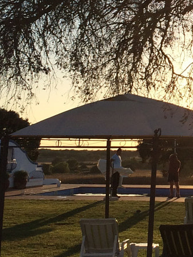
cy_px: 32
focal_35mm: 104
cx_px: 266
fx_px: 772
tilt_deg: +8.3
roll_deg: -0.8
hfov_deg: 13.6
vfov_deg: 18.6
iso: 32
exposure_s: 1/1953
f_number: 2.2
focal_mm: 4.15
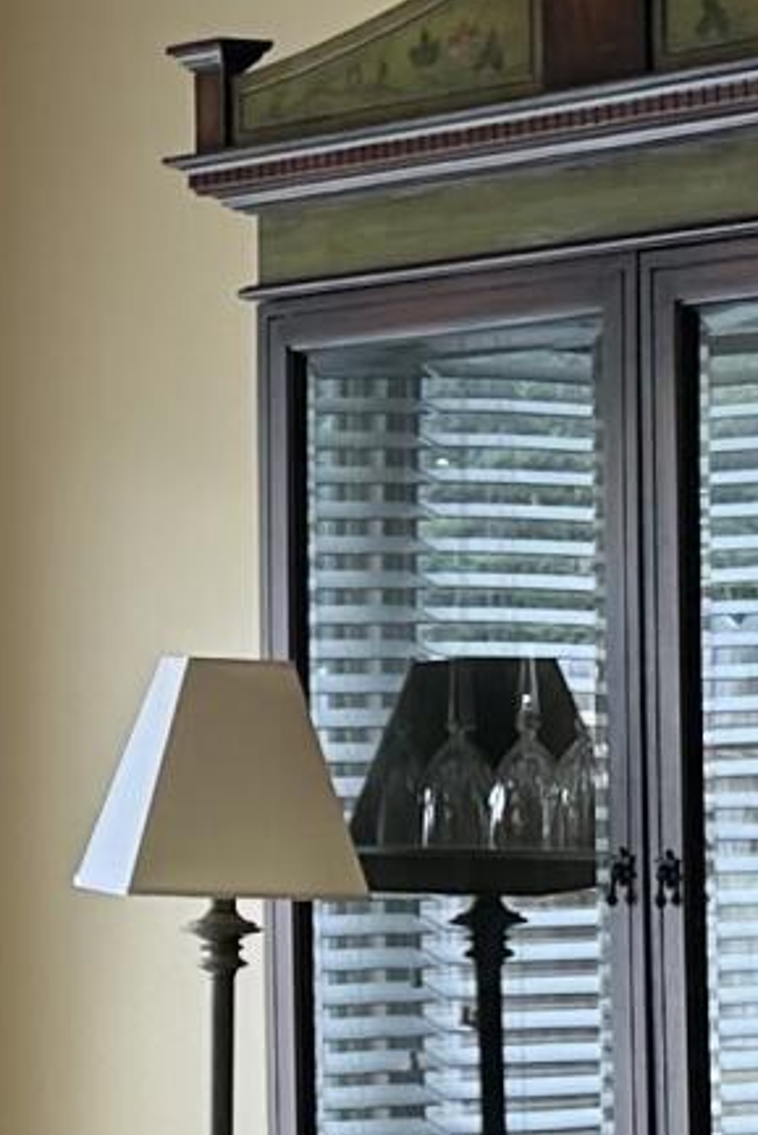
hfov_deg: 7.8
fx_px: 5459
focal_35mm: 173
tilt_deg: +1.4
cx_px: -296
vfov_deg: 11.9
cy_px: 726
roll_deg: +0.1
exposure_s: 1/161
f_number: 1.78
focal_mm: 6.86
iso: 80
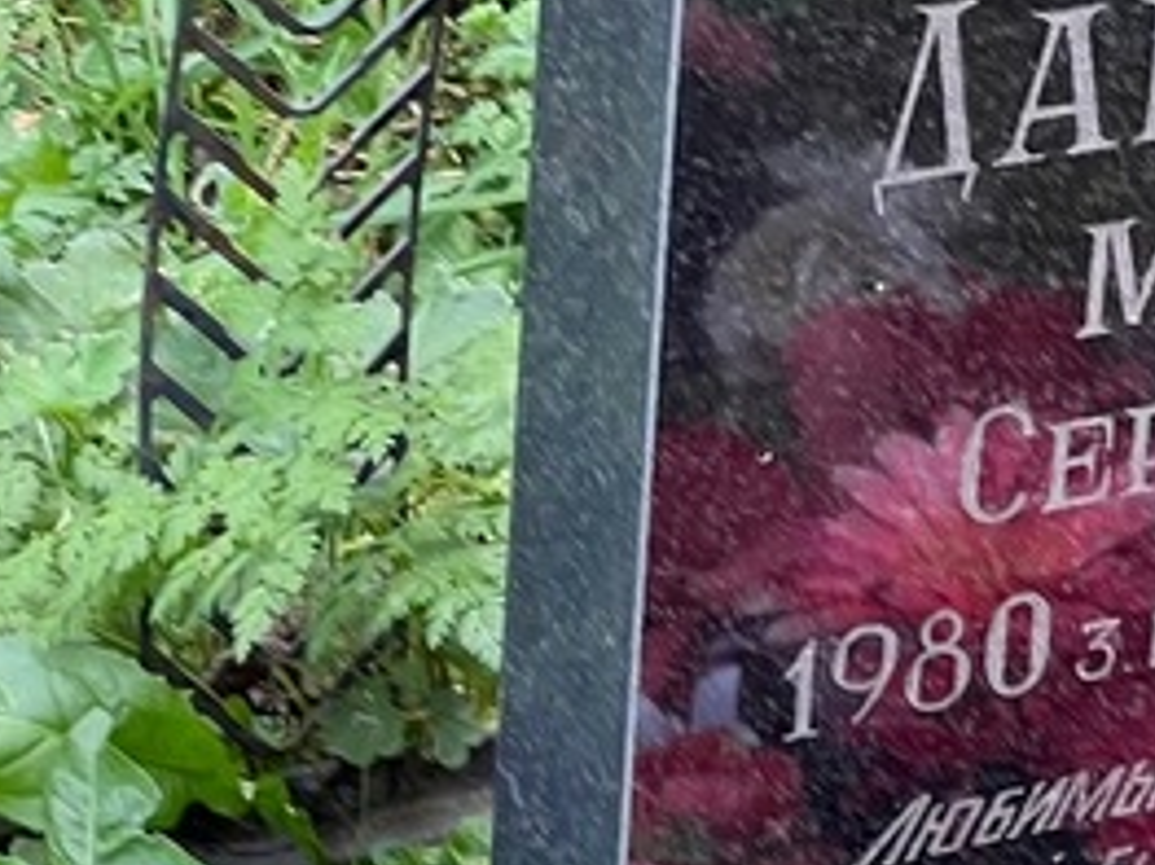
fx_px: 7804
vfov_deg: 6.3
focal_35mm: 234
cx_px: 1265
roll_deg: -9.1
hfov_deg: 8.4
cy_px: 307
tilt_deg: -23.5
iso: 80
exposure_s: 1/99
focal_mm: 9
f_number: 2.8
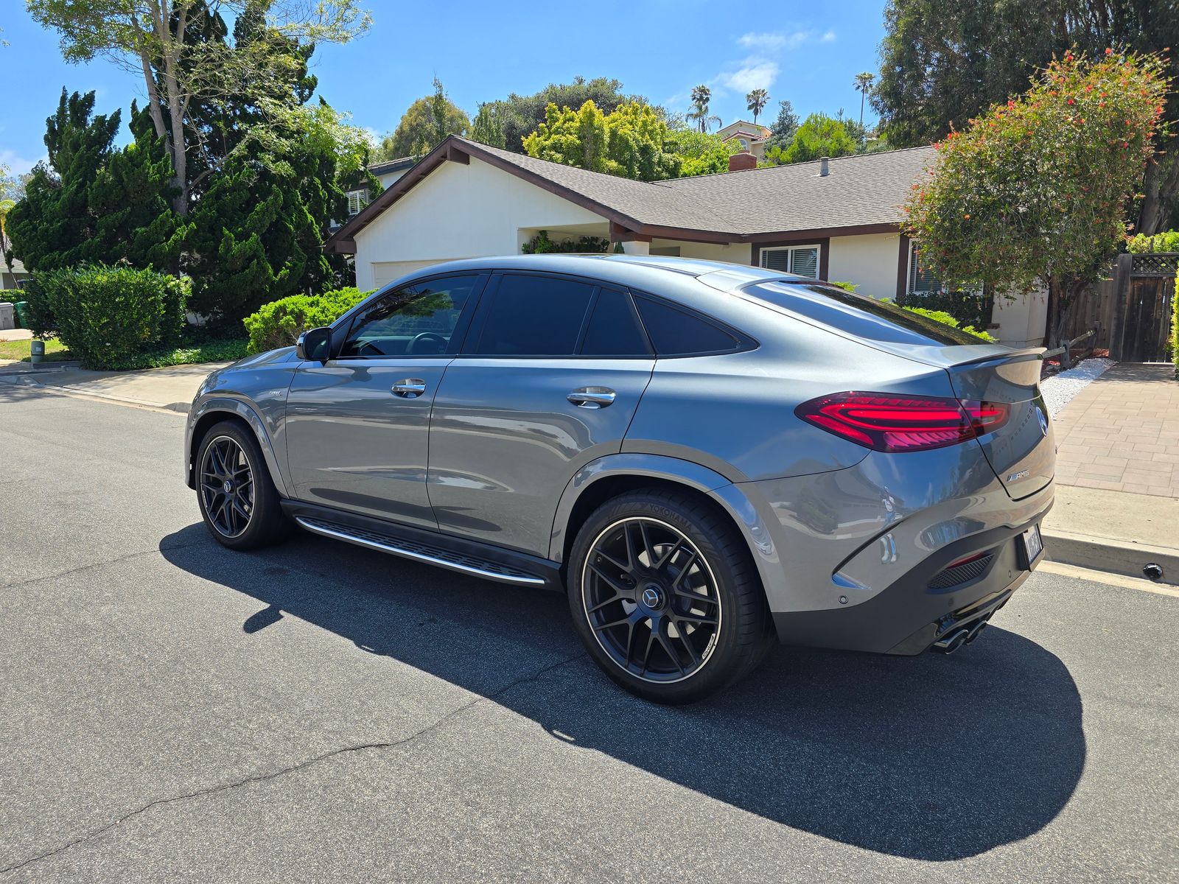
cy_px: 442
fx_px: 783
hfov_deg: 73.9
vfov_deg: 58.9
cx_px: 590
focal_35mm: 23
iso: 12
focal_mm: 6.3
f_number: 1.7
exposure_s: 1/522
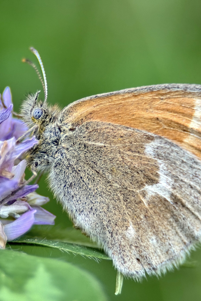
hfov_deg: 20.3
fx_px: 561
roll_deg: -5.5
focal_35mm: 67
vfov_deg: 30.1
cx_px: 95
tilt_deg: -20.7
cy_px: 151
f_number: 1.78
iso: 64
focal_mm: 6.76
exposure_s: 1/121
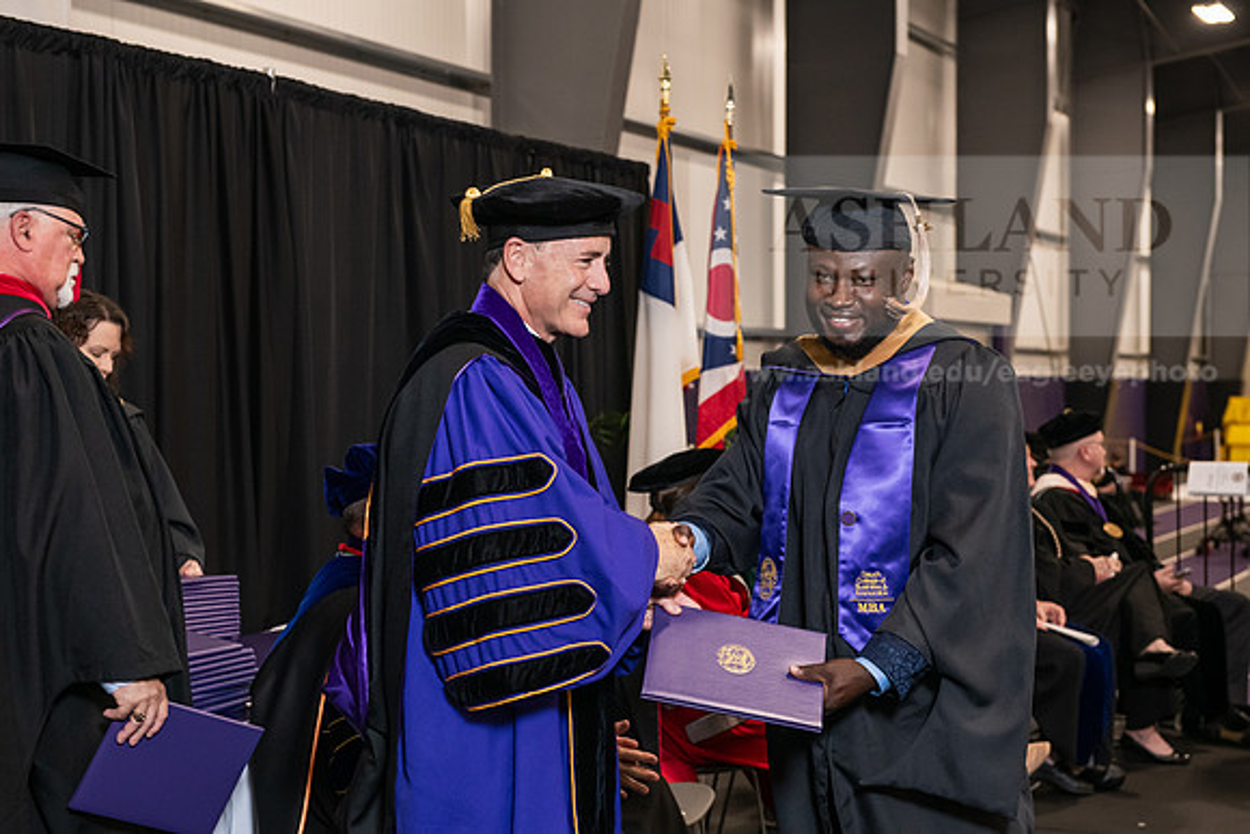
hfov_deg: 32.4
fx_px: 2153
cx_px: 625
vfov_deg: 21.9
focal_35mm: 62
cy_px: 417
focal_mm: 62
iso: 2000
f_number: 5
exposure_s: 1/125
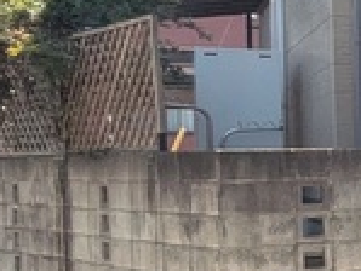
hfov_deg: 15.2
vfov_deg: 16.4
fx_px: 939
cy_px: 167
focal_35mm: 90
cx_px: 814
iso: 51
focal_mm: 1.83
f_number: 2.2
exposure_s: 1/852
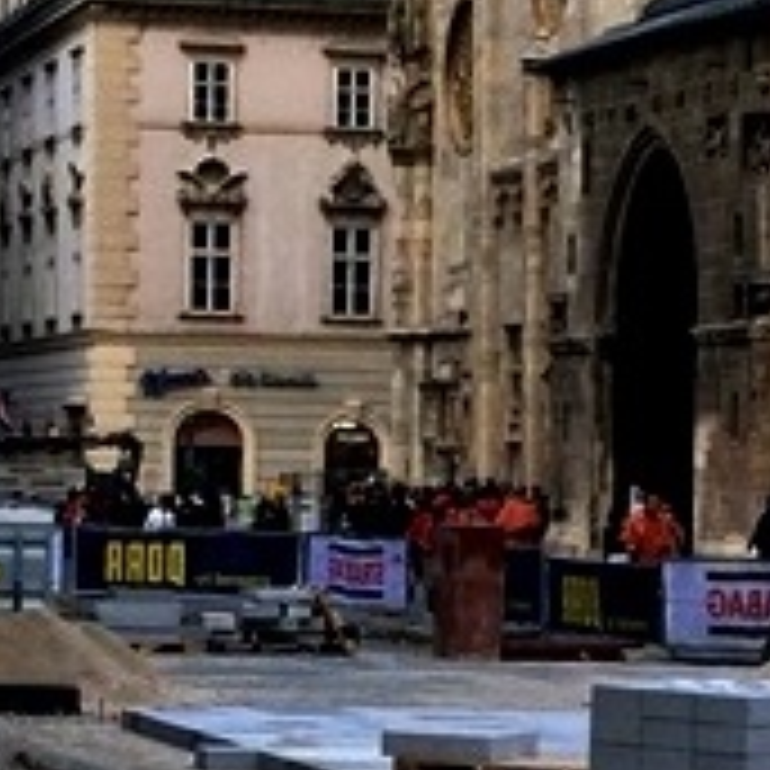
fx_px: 3876
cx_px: 612
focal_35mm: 154
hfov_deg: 11.3
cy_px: 747
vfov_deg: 11.2
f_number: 2.2
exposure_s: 1/471
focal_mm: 4.15
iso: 32
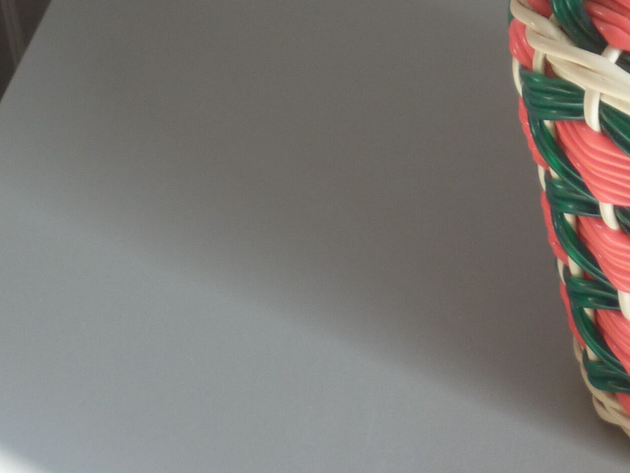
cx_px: 739
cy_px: -166
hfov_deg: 19.4
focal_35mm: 96
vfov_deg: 14.7
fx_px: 1748
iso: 80
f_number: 2.8
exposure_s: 1/80
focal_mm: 5.5
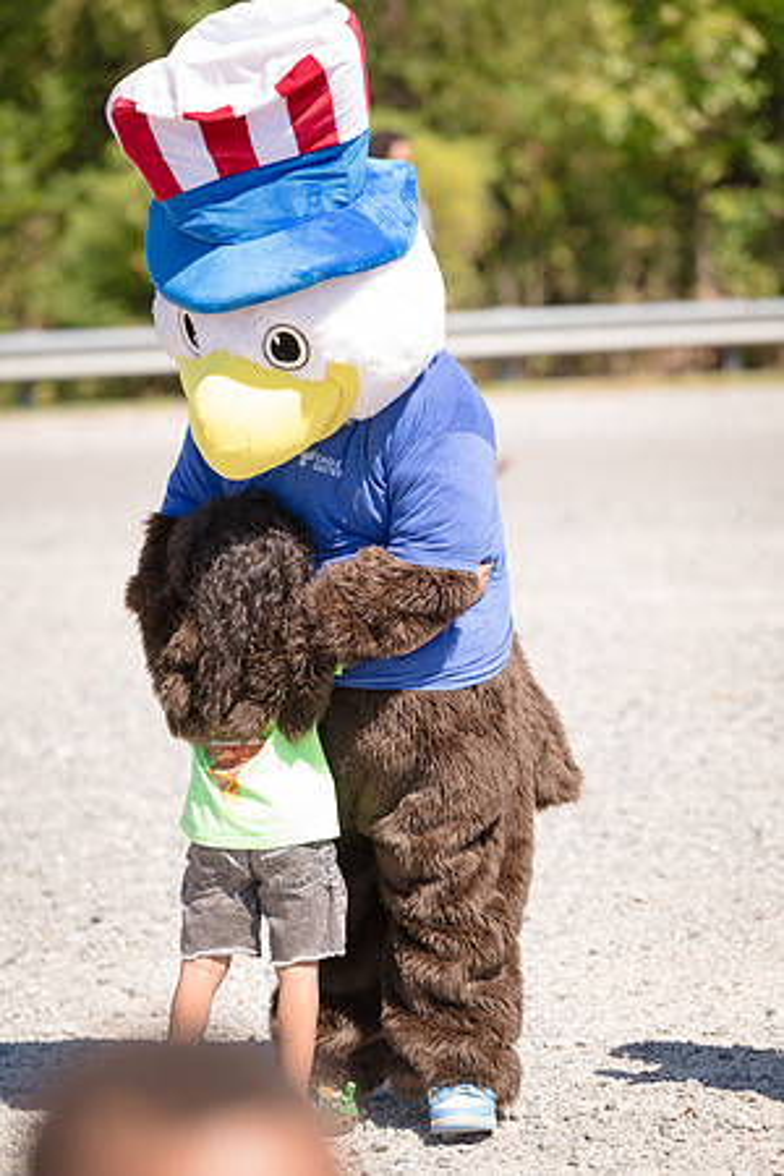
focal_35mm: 165
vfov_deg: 12.5
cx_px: 392
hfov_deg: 8.3
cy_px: 588
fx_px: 5390
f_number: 4.5
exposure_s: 1/250
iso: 64
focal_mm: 165
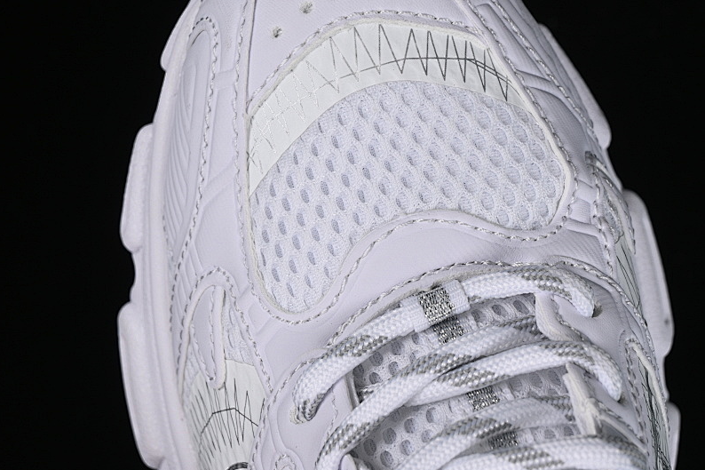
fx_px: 1997
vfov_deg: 13.4
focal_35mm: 102
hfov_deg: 20.0
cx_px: 385
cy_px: 178
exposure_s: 1/80
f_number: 8
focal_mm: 50
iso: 160
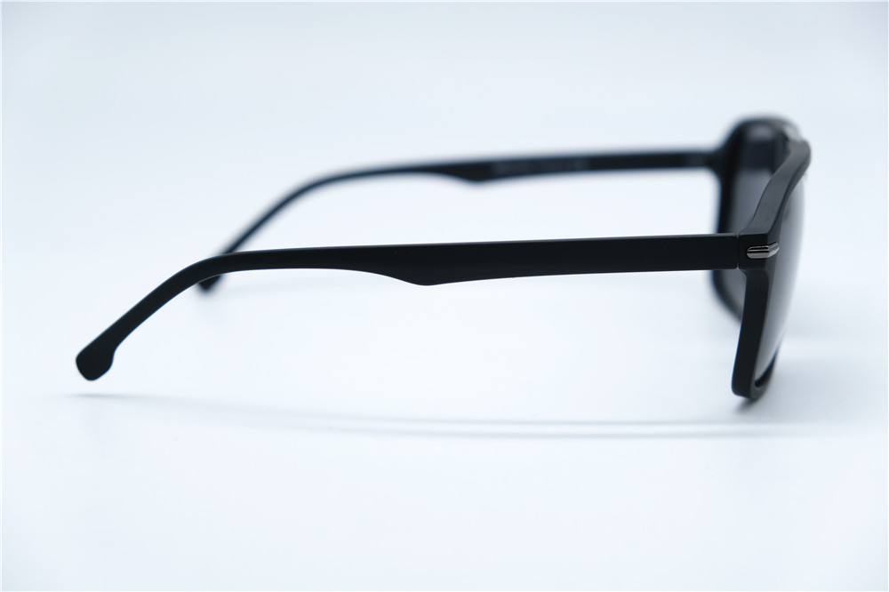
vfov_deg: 17.3
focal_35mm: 79
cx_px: 444
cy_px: 296
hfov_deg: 25.7
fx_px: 1950
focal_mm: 52.7
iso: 160
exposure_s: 1/170
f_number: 4.5
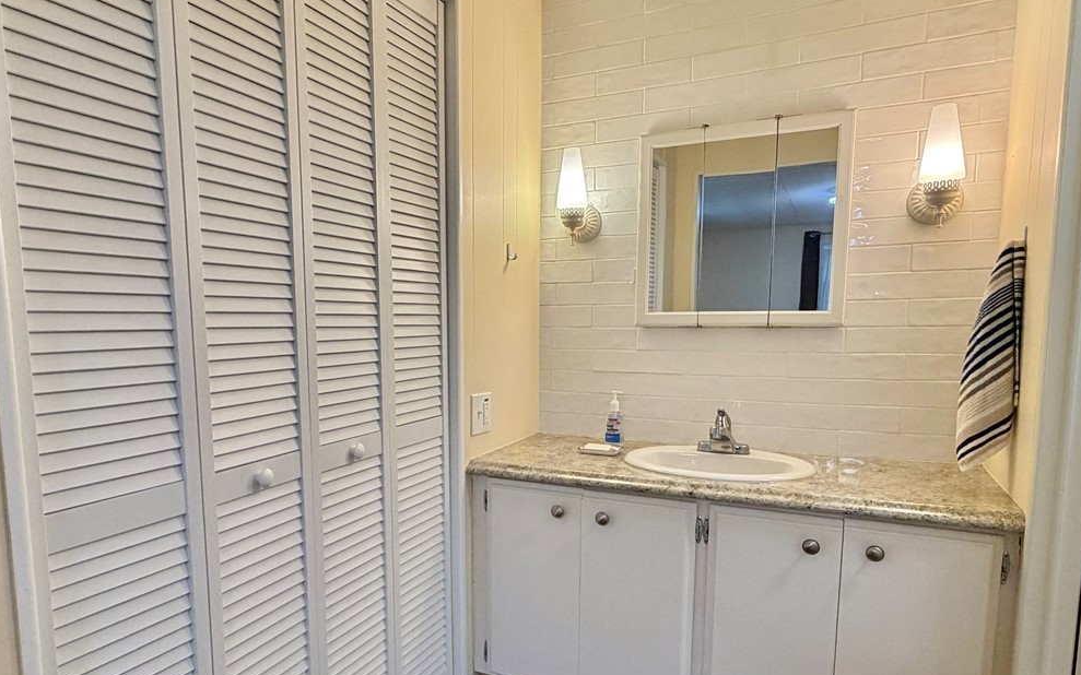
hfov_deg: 74.4
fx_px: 707
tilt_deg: -6.5
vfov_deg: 50.8
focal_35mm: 24
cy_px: 402
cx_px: 468
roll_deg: +0.5
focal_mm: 2.22
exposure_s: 1/120
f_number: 2.2
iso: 250
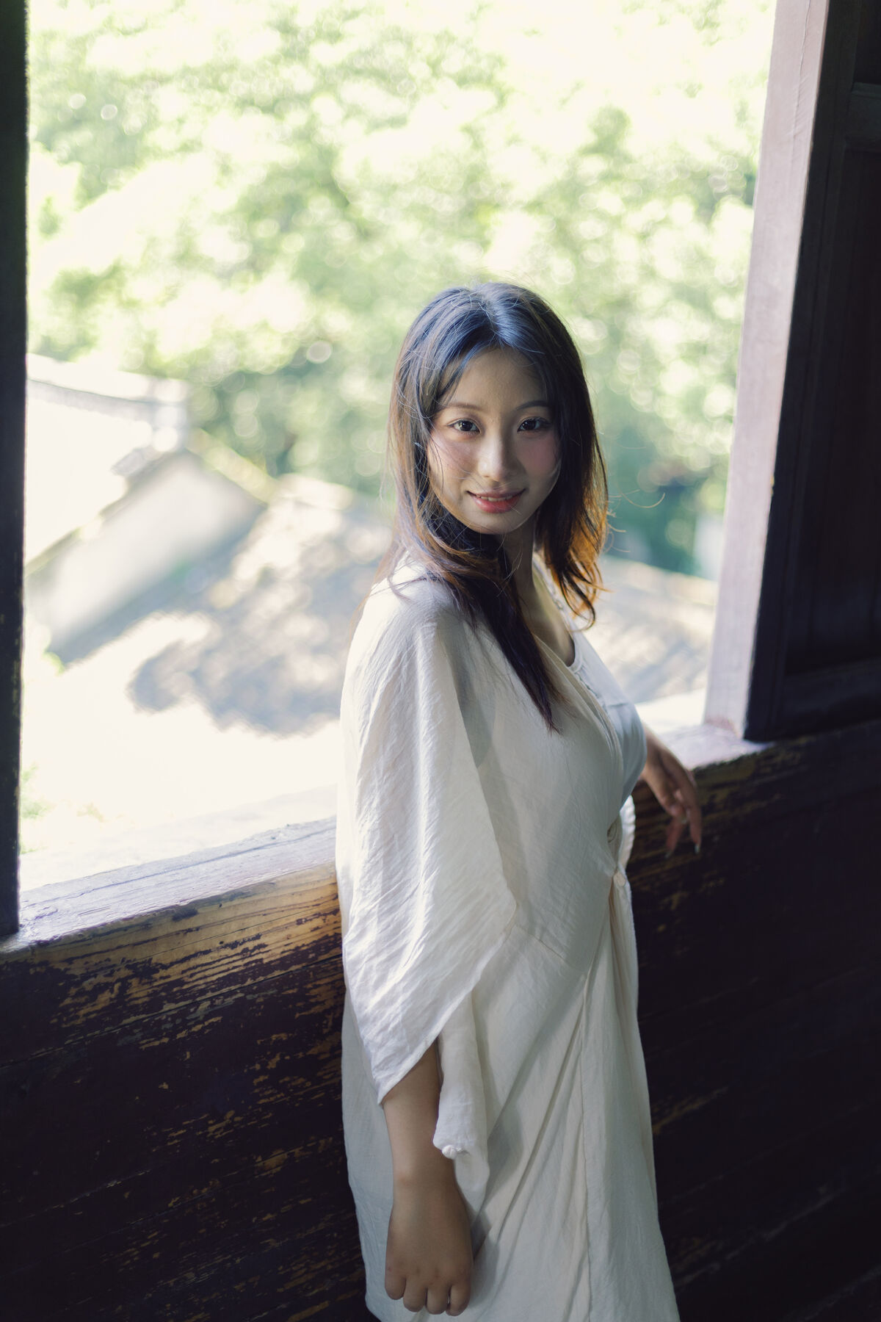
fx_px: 1835
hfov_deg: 27.0
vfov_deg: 39.6
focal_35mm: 50
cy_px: 661
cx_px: 440
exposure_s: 1/250
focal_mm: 50
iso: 320
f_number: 1.8
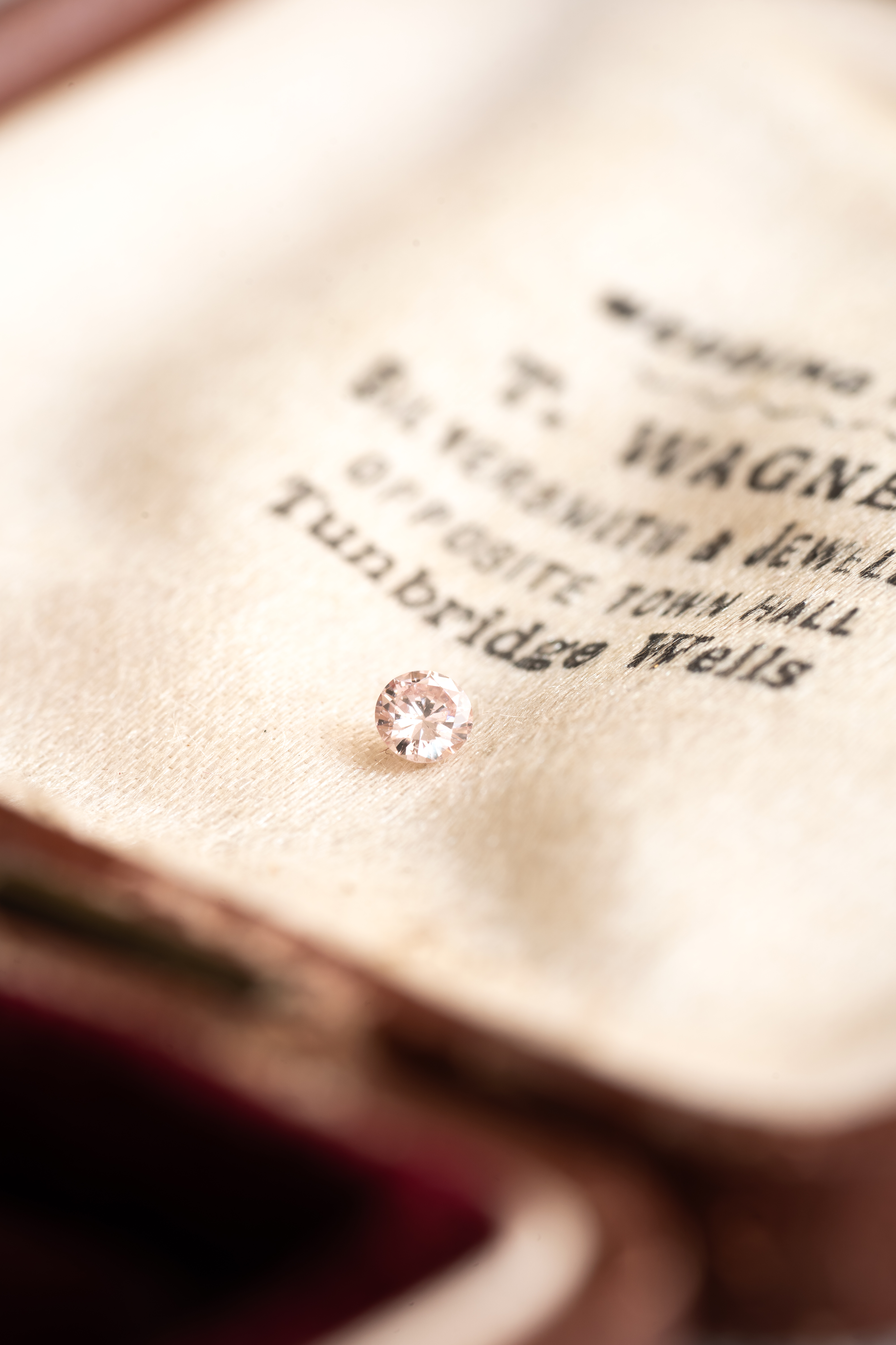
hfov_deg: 15.2
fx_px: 3360
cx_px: 448
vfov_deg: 22.6
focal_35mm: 90
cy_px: 672
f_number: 8
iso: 100
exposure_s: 1/6
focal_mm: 90
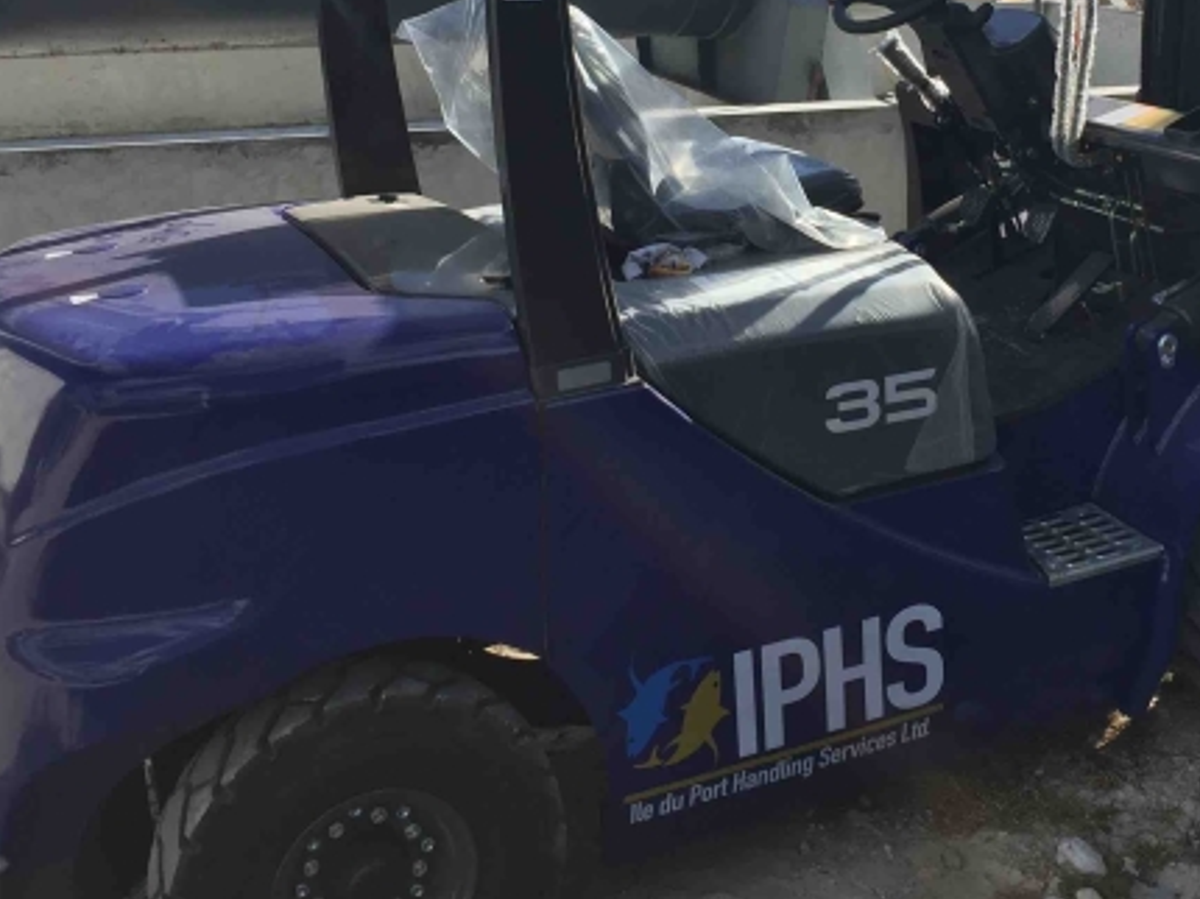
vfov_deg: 26.6
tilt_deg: -9.3
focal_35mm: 54
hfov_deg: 35.2
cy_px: 201
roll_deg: -0.7
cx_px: 801
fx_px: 1871
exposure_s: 1/1522
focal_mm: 4.15
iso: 32
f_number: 2.2
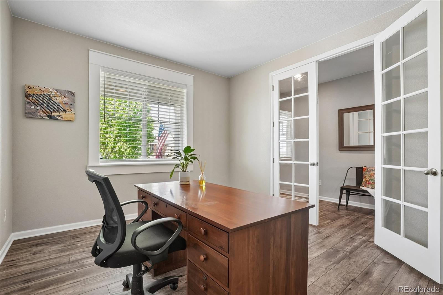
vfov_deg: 73.7
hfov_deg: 96.7
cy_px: 148
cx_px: 222
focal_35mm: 16
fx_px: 197
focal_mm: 16
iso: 400
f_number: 11
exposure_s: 1/6
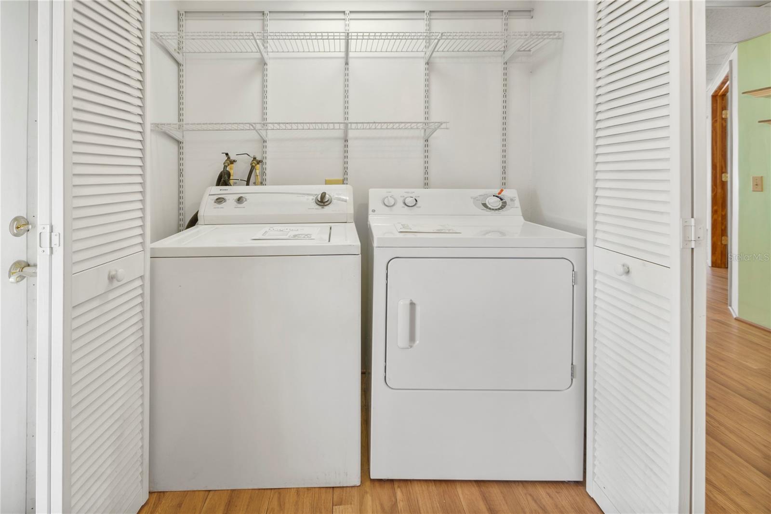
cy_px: 257
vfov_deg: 77.3
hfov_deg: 100.4
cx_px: 386
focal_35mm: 15
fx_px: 321
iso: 100
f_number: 9
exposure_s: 2
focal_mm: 10
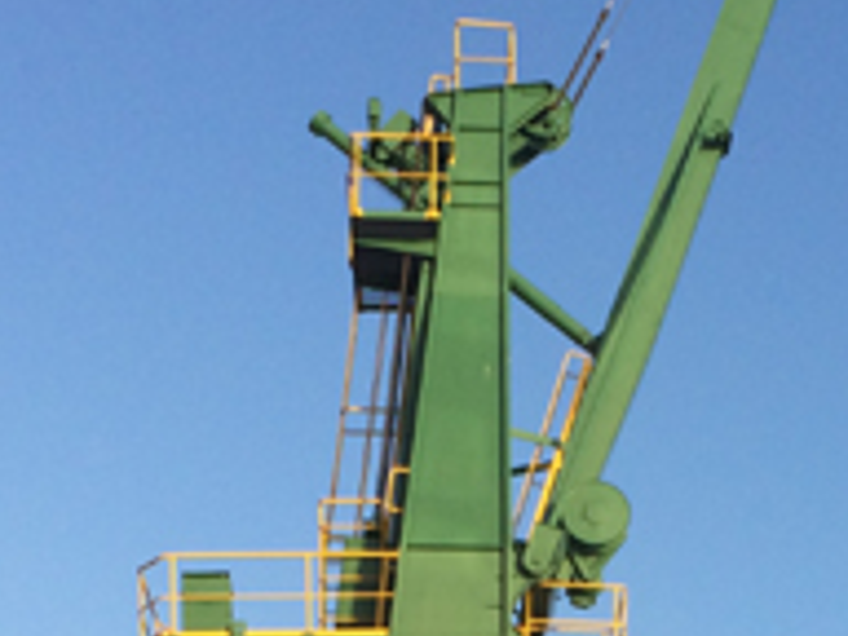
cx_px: 610
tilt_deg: +13.9
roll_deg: +1.1
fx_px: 2597
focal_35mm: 106
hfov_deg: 18.5
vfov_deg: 13.2
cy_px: 939
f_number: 2.2
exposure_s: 1/855
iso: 32
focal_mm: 4.15
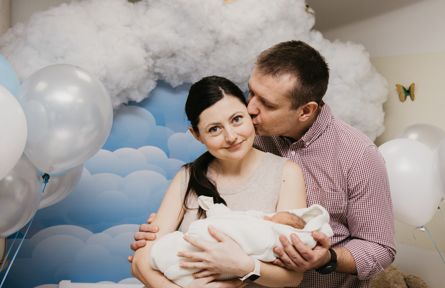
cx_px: 276
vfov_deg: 28.6
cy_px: 181
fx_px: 563
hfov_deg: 42.8
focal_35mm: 46
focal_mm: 32
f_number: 4
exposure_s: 1/160
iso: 160
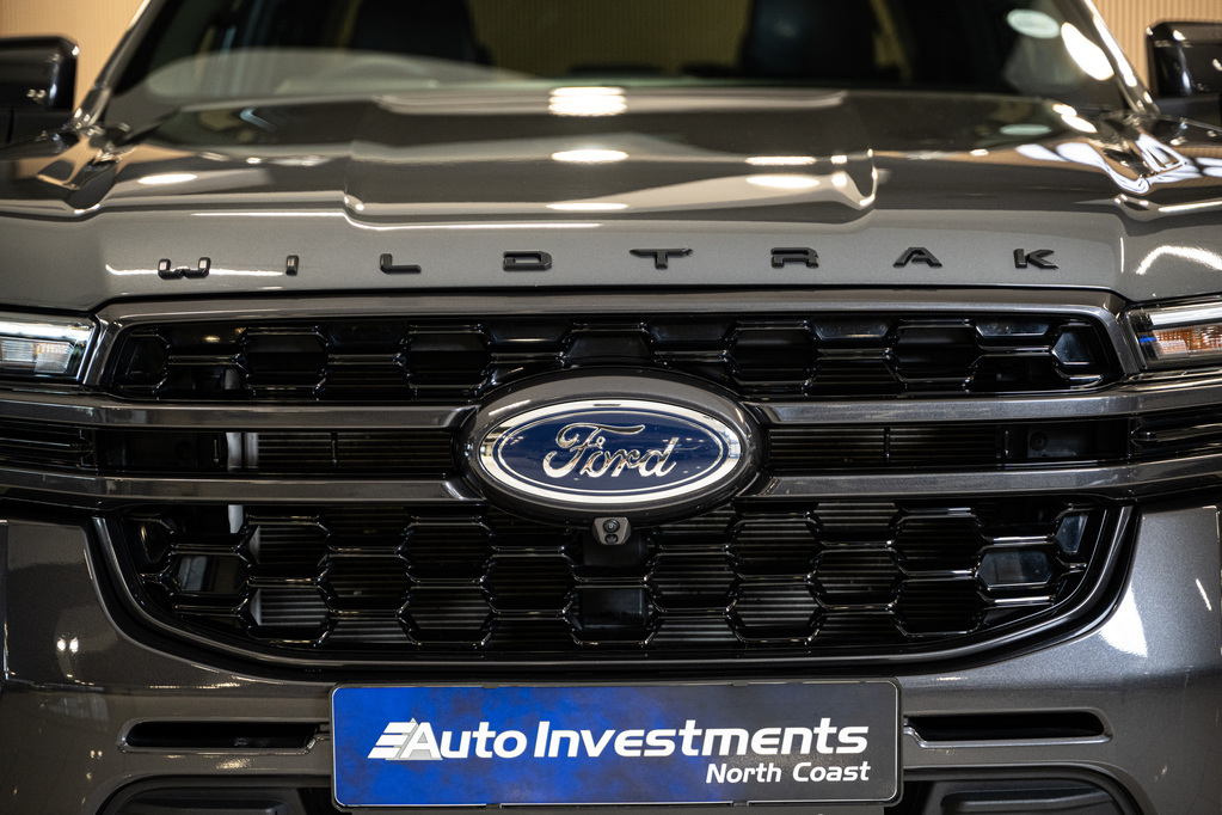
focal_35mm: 75
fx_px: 2546
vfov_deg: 18.2
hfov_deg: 27.0
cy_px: 408
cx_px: 611
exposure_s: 1/160
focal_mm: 75
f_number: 2.8
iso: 640
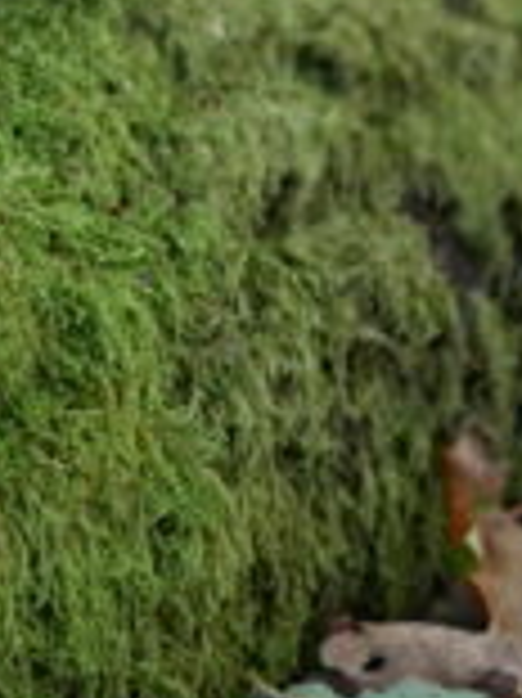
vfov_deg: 12.5
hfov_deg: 9.3
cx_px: -358
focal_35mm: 153
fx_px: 3081
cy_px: -205
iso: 400
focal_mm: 20
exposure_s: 1/160
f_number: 1.7
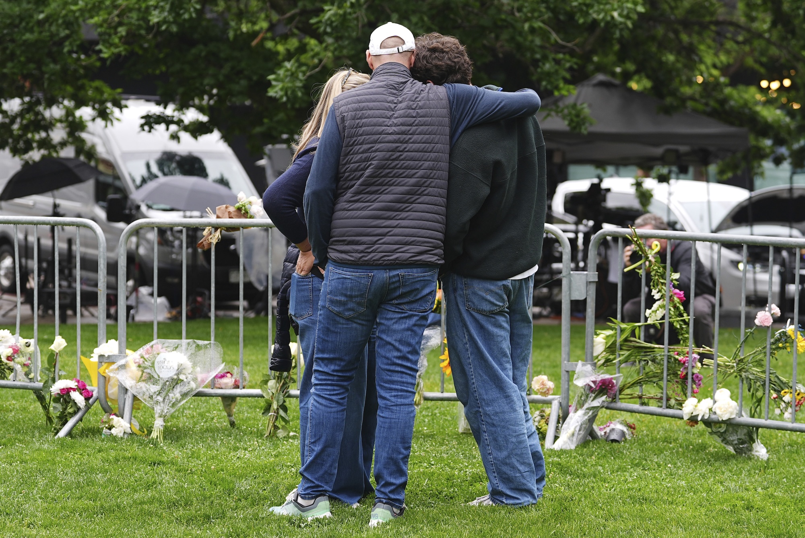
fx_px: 2417
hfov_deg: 18.9
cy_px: 269
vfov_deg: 12.7
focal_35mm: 108
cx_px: 402
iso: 200
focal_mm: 72
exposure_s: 1/320
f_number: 3.2
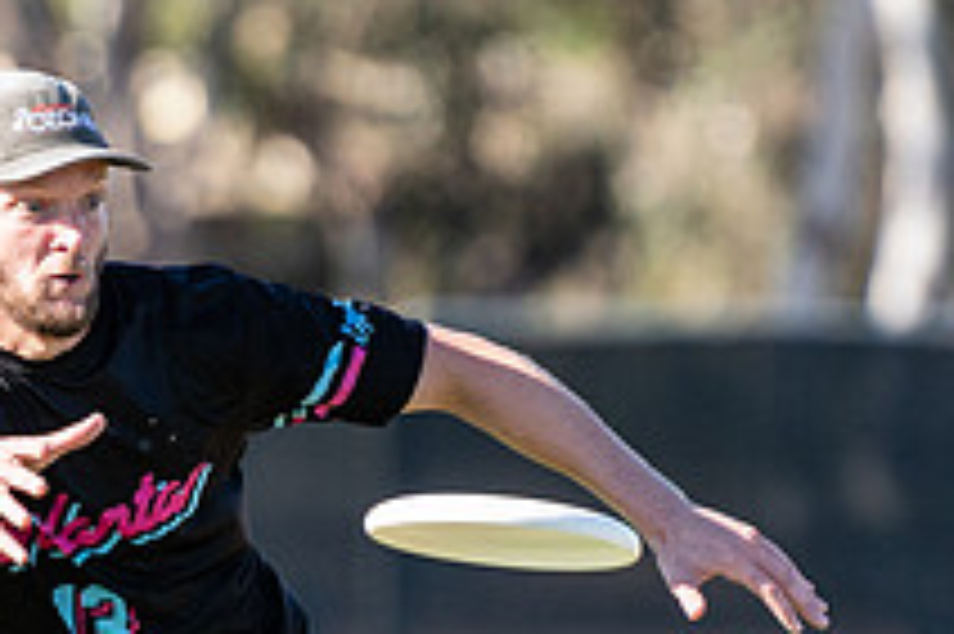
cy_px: 459
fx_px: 31642
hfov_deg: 1.7
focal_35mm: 1195
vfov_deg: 1.1
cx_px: 520
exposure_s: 1/2000
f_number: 2.8
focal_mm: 200
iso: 200
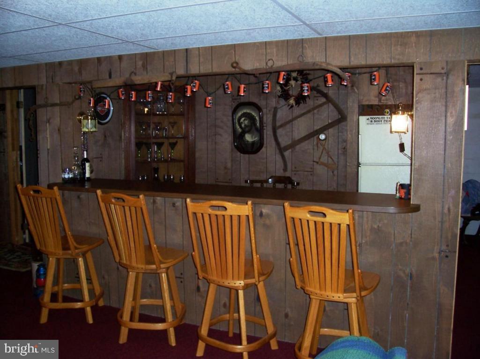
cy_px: 180
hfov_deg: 54.0
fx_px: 471
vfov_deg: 41.8
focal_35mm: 34
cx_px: 240
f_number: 2.7
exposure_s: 1/60
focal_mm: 5.6
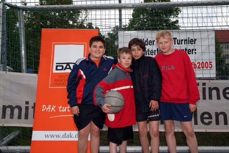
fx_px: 280
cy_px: 76
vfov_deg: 30.5
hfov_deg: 44.5
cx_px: 114
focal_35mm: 44
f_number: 11
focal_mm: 29
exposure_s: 1/125
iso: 400
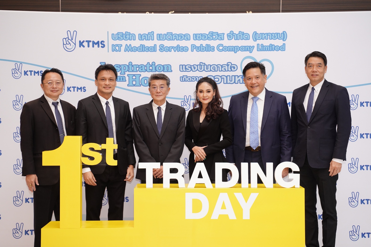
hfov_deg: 27.0
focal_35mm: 75
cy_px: 124
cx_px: 186
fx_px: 773
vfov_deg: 18.2
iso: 1250
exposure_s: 1/161
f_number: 4
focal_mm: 75
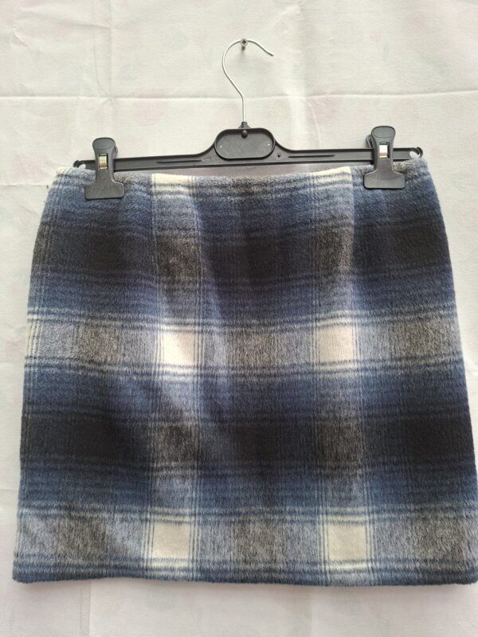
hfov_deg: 58.9
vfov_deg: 73.9
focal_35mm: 23
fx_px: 423
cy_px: 318
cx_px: 239
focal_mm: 5.54
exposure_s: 1/120
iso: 80
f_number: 1.8
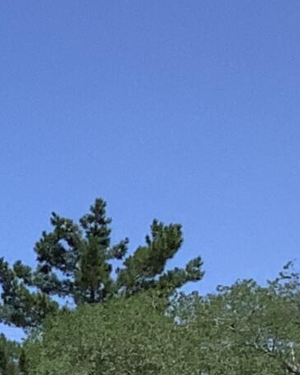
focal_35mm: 200
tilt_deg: -4.6
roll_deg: +0.2
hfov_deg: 6.9
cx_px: -599
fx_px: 2220
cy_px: 710
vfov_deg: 9.2
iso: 25
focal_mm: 3.3
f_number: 2.4
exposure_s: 1/1988
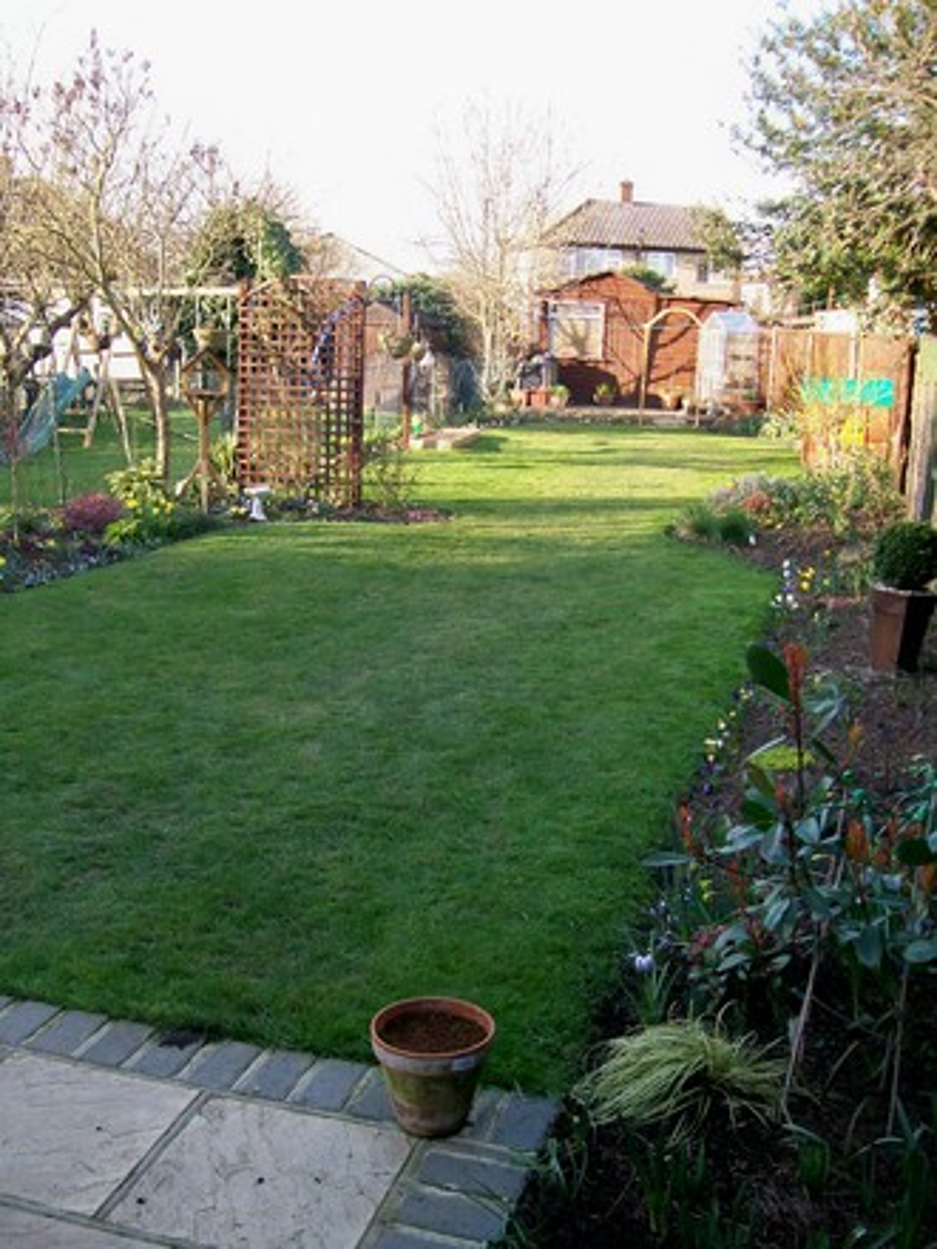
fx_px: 1299
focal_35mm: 36
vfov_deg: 51.4
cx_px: 468
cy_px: 624
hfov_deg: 39.7
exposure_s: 1/169
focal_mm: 6
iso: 80
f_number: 2.7
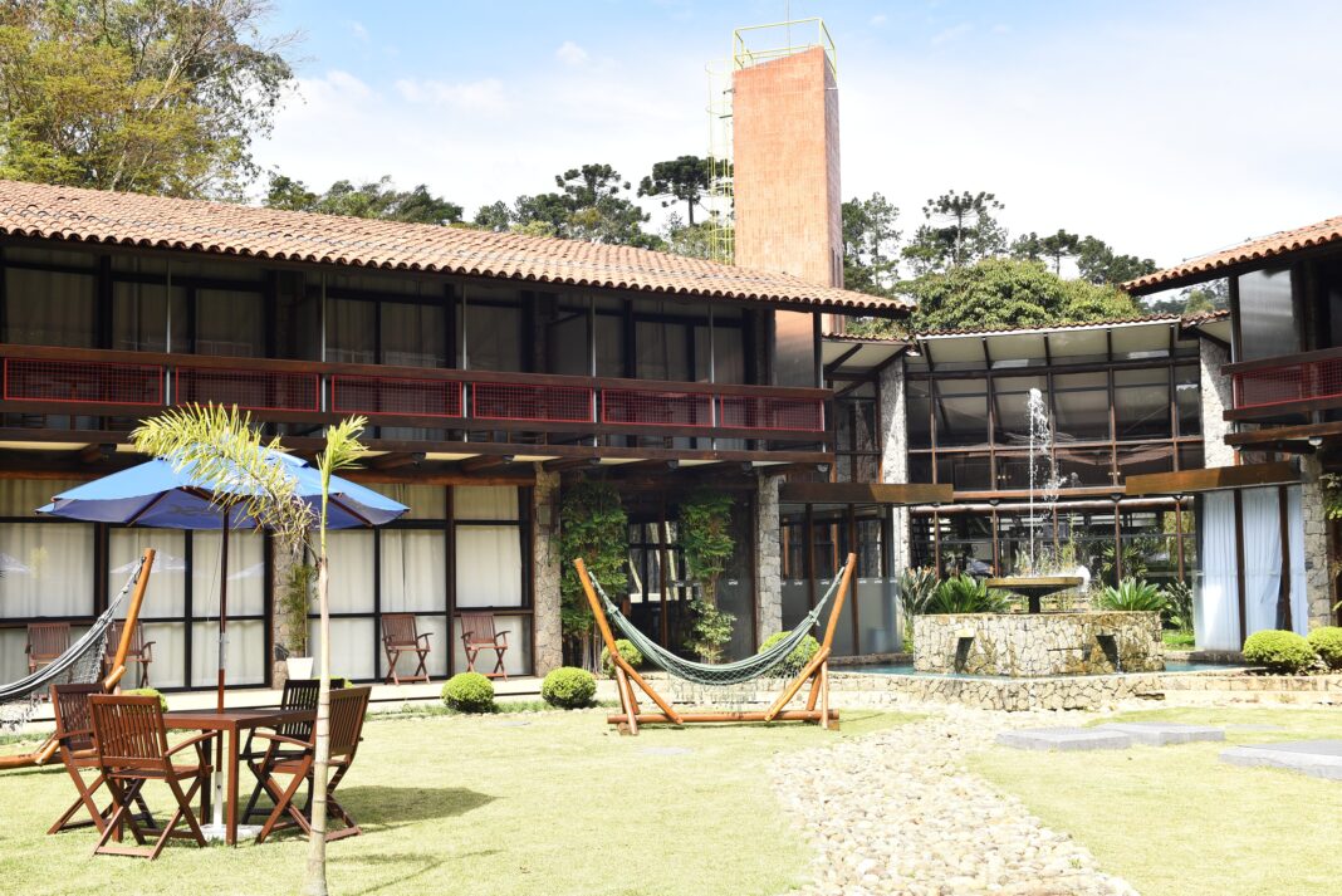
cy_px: 448
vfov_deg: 30.5
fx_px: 1641
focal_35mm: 44
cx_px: 671
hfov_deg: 44.5
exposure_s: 1/200
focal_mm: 44
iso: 400
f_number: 11
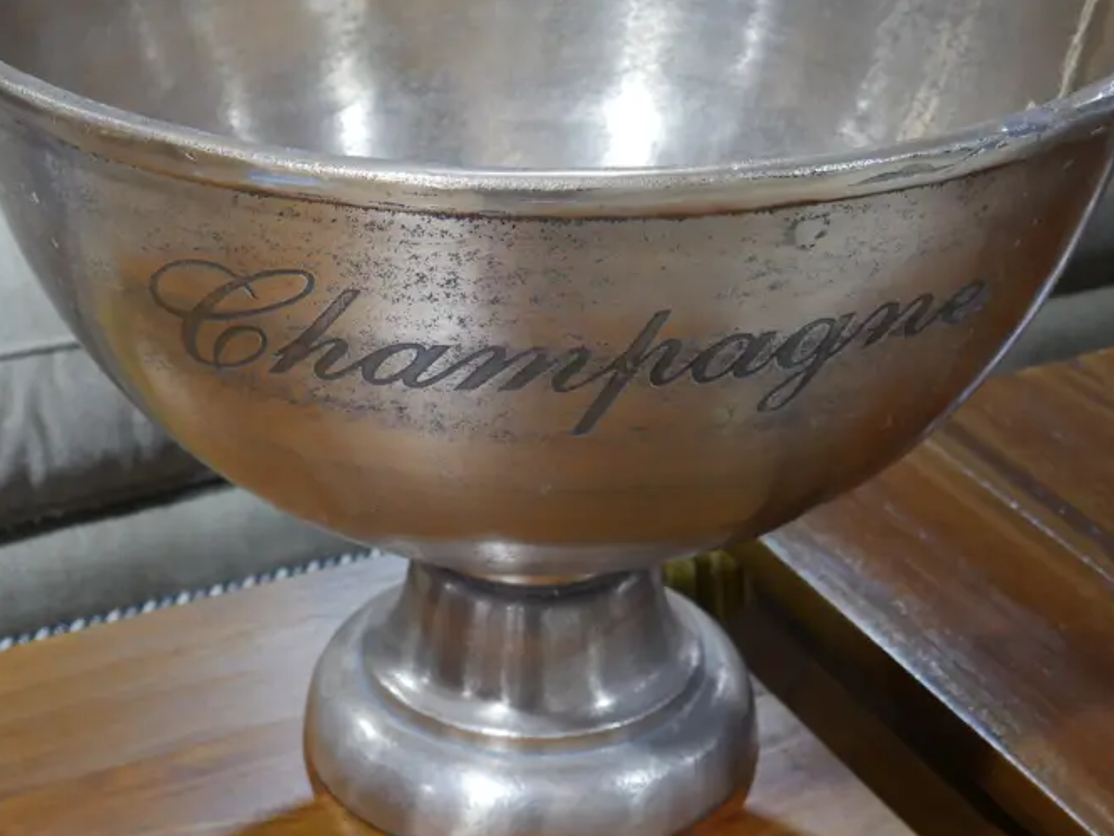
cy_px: 319
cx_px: 553
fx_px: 2478
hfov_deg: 25.3
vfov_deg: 19.1
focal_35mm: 77
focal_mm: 25
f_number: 5.3
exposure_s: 1/60
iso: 1000
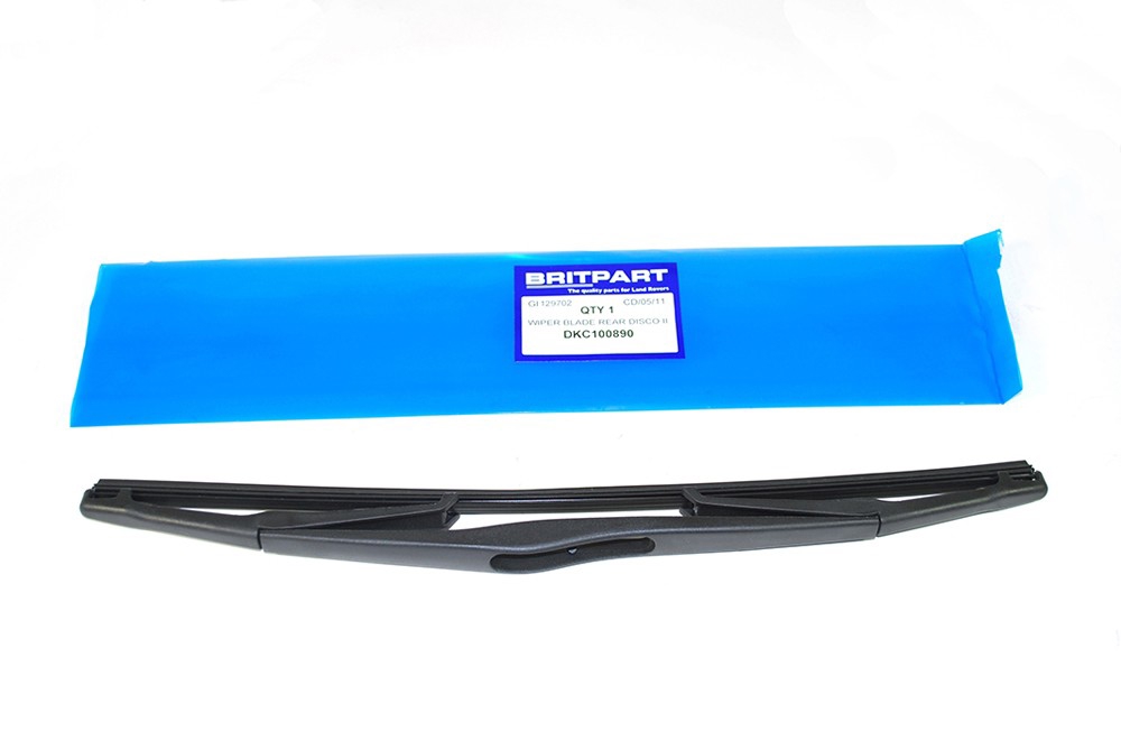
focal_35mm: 39
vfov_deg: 34.3
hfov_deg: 49.5
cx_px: 560
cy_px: 375
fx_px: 1216
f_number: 4.5
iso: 200
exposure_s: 1/60
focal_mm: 26
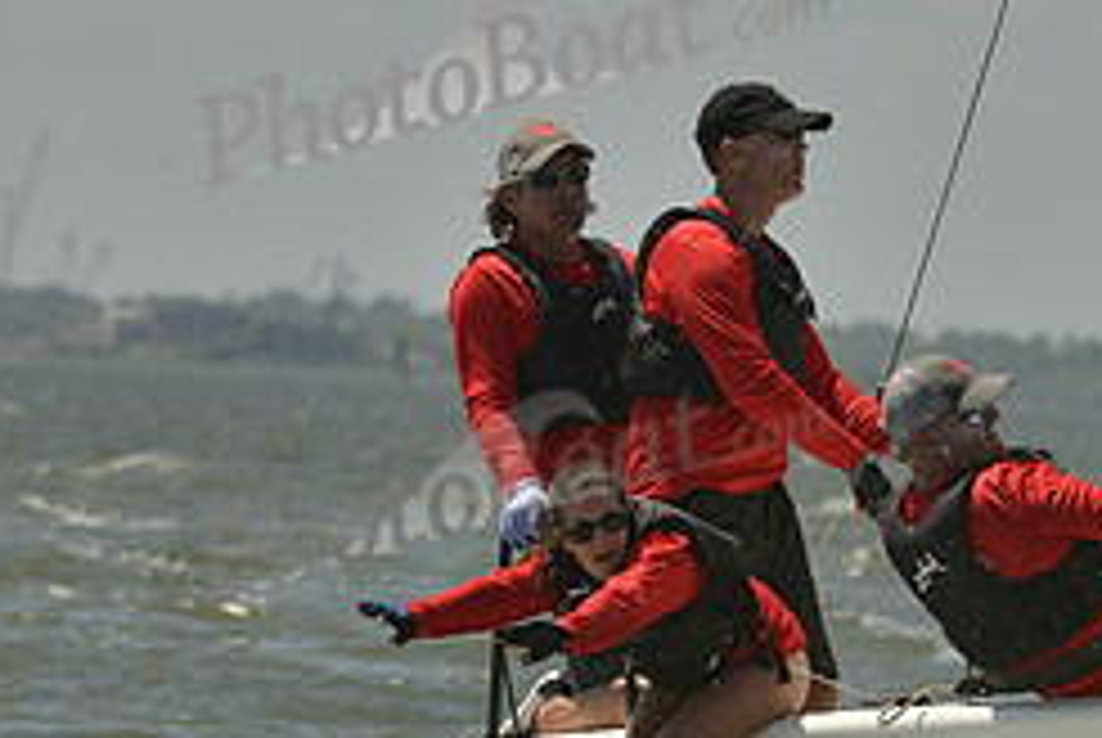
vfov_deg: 1.9
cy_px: 655
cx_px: 1066
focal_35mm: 709
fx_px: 21729
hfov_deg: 2.9
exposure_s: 1/1250
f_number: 10
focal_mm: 300
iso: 280
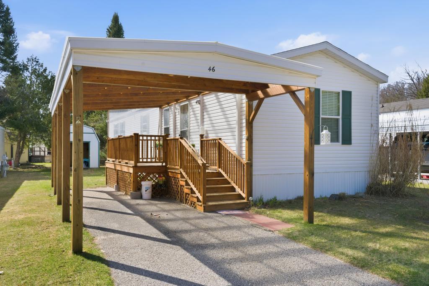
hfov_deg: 62.8
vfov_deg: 44.3
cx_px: 214
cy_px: 143
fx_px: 352
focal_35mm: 30
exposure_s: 1/125
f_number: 9
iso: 100
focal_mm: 29.5
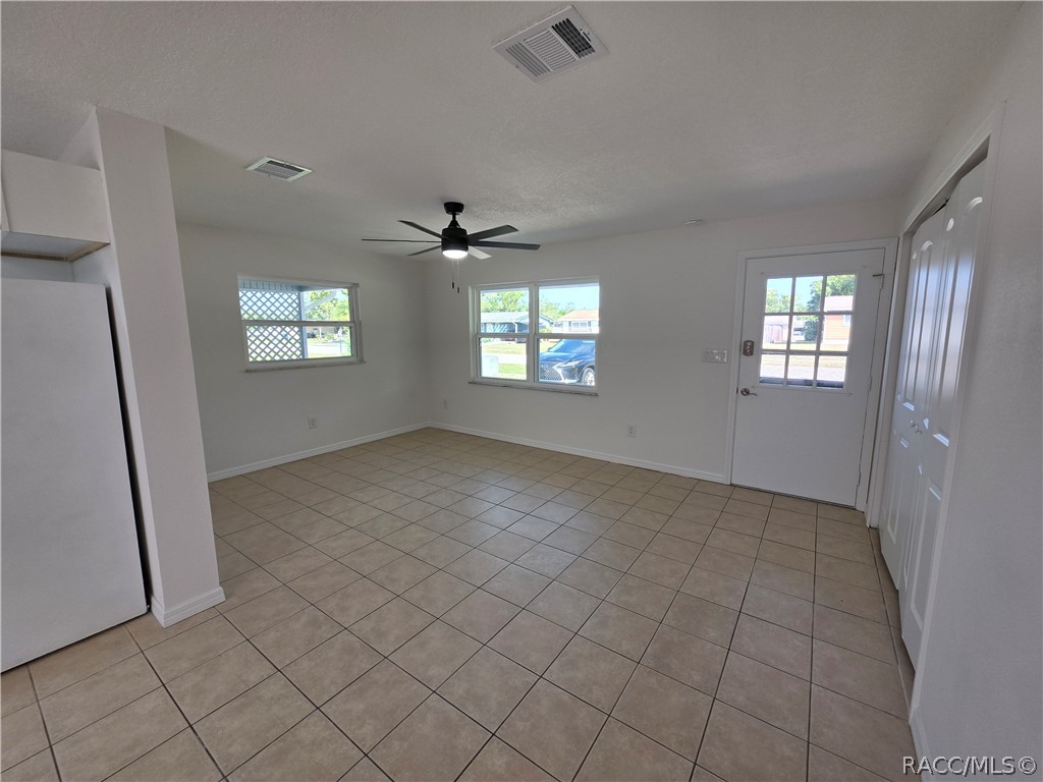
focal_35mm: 13
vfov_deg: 89.9
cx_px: 522
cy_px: 391
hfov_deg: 106.2
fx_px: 392
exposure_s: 1/120
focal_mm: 2.2
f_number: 1.9
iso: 32
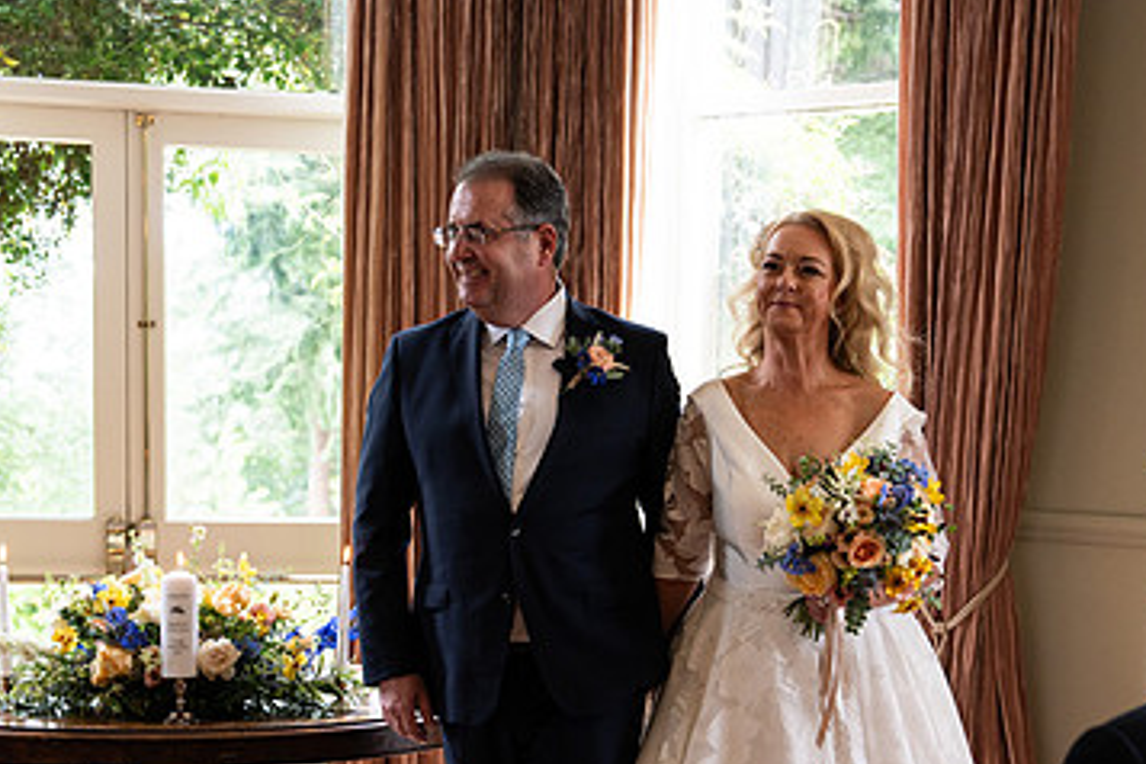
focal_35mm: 65
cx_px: 610
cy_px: 608
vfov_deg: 20.7
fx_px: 2069
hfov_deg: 31.0
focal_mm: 40
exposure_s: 1/200
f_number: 3.5
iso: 1000
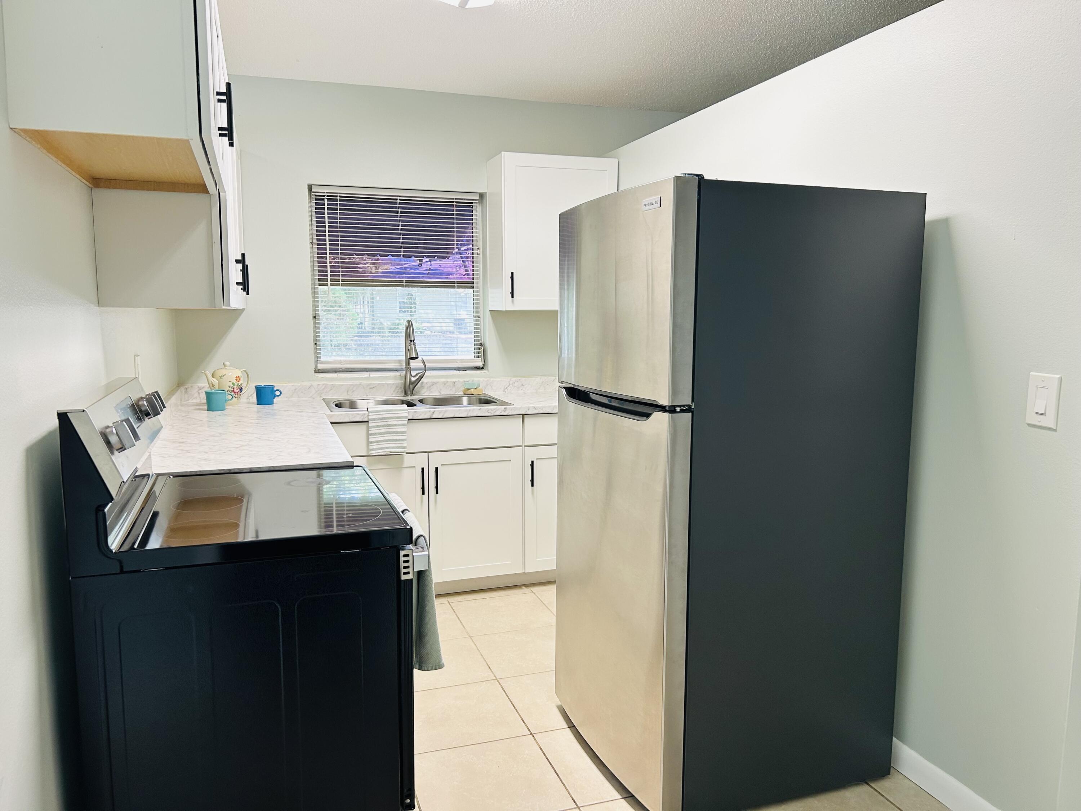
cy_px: 406
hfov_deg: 67.3
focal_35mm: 26
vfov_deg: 53.1
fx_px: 812
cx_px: 540
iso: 100
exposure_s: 1/120
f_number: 1.5
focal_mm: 5.7
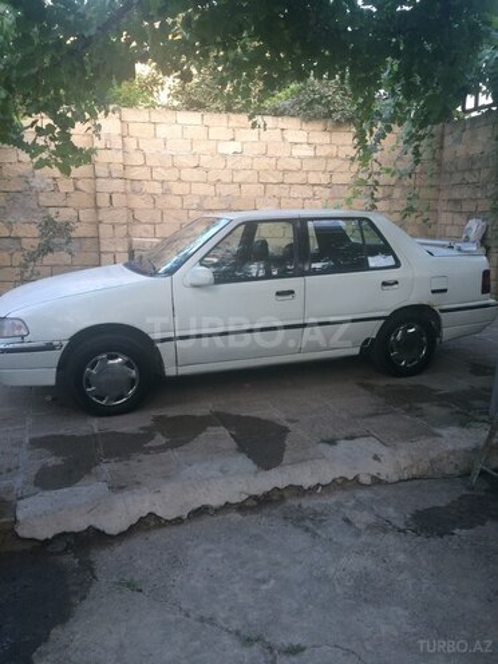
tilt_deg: -12.1
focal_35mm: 29
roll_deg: +1.8
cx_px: 249
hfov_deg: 48.2
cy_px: 332
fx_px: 556
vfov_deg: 61.7
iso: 40
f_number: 2.2
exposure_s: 1/33
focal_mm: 4.15
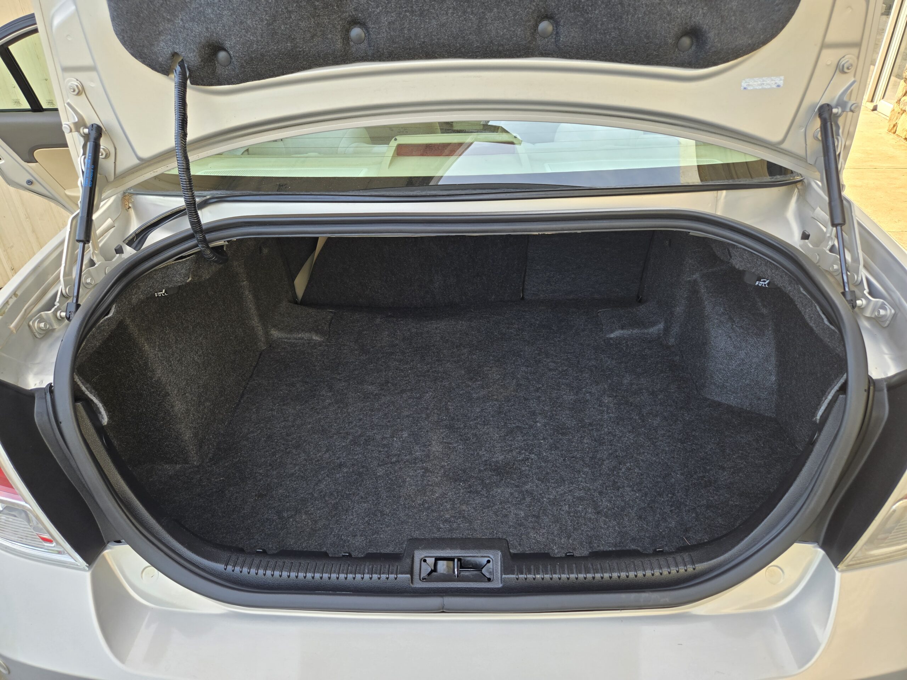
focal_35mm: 23
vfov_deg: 58.9
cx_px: 454
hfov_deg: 73.9
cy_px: 340
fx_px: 603
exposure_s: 1/180
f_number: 1.8
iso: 32
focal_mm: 5.4
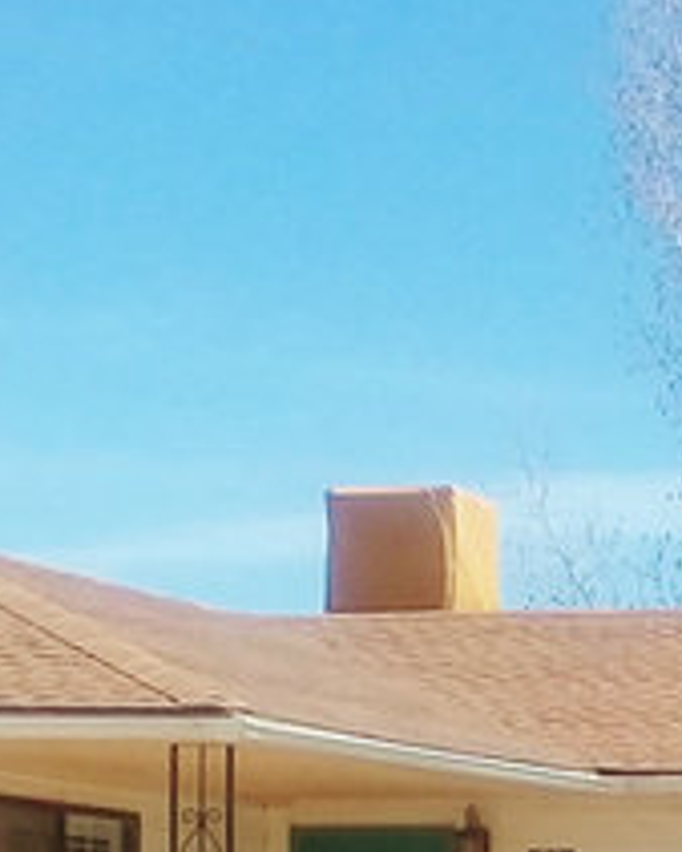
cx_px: 872
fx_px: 3227
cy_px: 1028
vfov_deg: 14.5
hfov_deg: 11.8
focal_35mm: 128
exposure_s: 1/1878
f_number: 1.9
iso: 50
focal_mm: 2.91
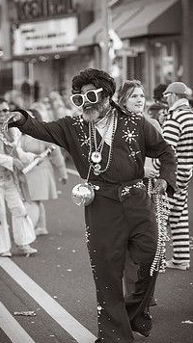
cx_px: 88
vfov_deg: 15.5
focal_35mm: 139
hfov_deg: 8.7
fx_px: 1266
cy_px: 176
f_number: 2.8
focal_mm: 105
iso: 250
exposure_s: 1/160
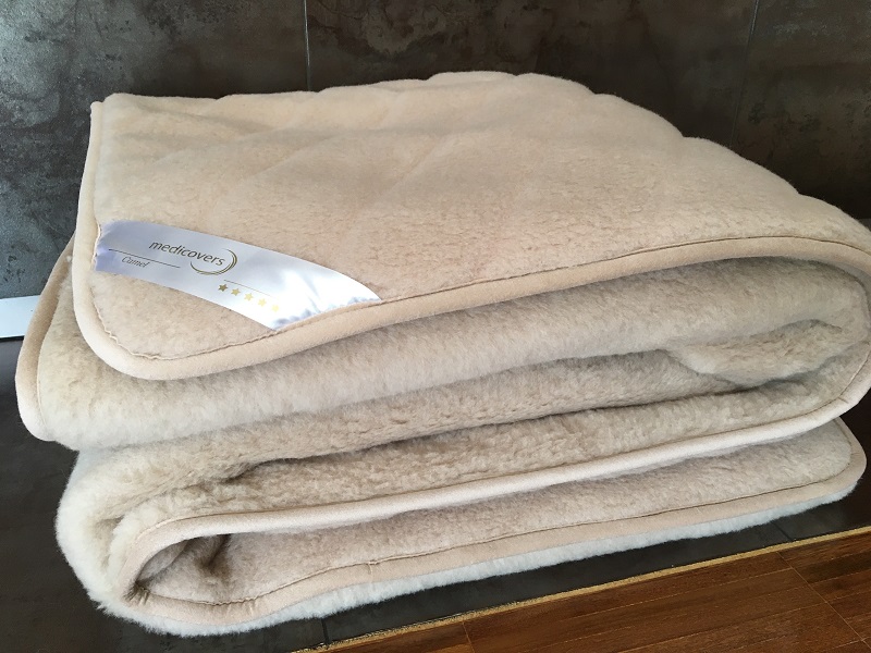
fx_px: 730
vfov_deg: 48.2
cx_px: 436
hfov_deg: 61.7
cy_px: 326
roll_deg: -0.3
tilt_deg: -25.9
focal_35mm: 29
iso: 50
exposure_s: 1/33
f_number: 2.2
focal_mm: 4.15
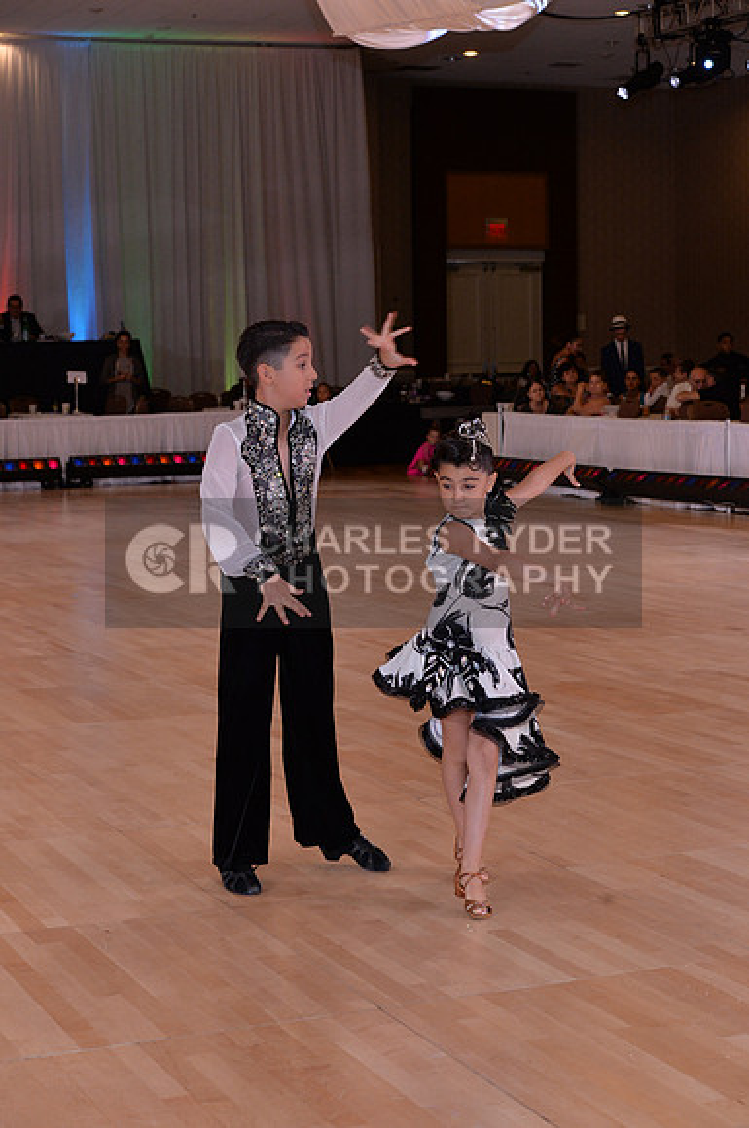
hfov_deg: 19.4
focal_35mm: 70
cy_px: 564
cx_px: 374
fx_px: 2191
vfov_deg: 28.9
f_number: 6.3
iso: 2000
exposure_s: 1/250
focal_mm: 70
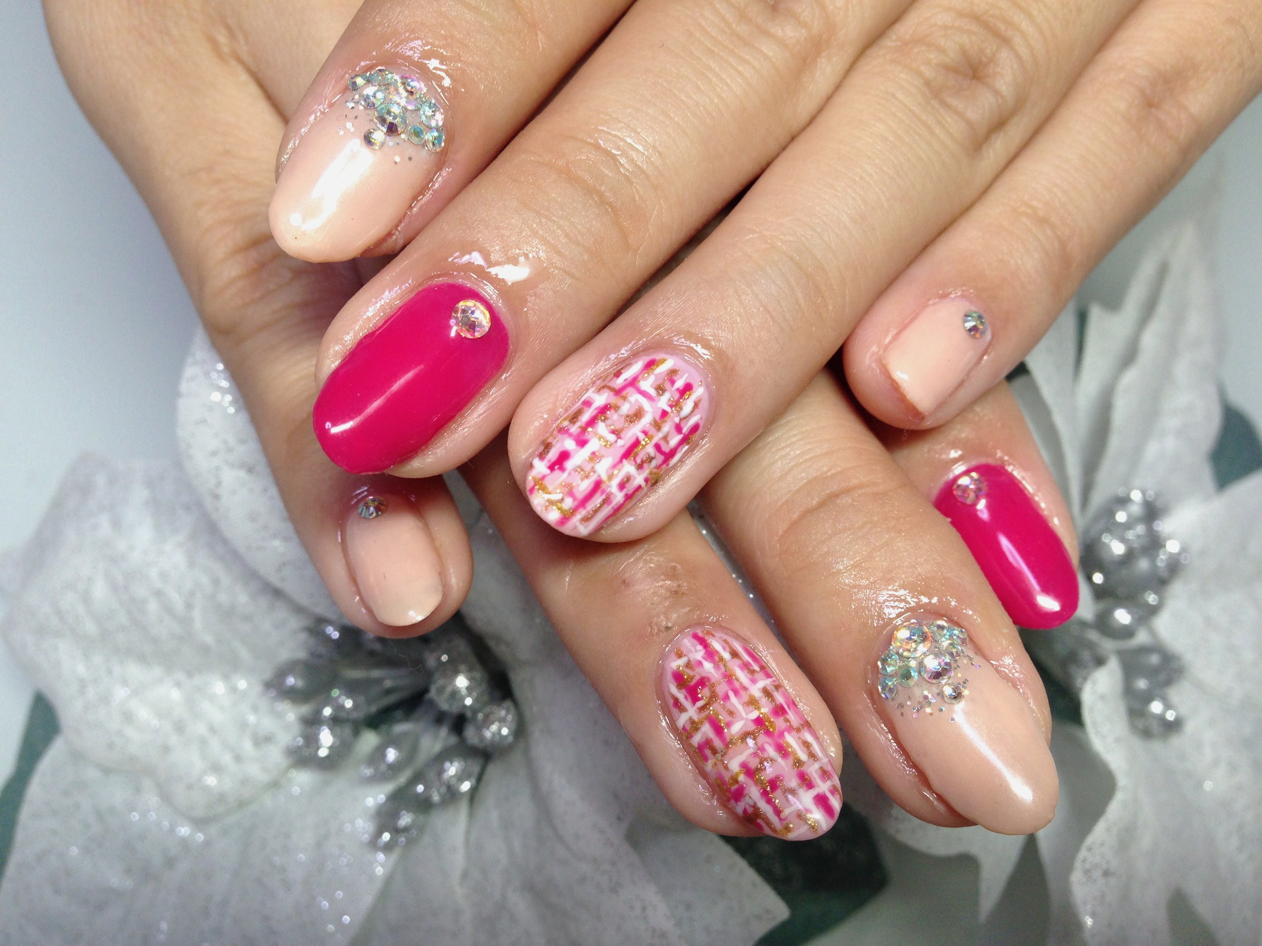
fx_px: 1203
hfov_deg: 55.4
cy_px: 473
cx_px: 631
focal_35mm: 33
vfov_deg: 42.9
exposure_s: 1/120
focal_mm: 4.12
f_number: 2.4
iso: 80
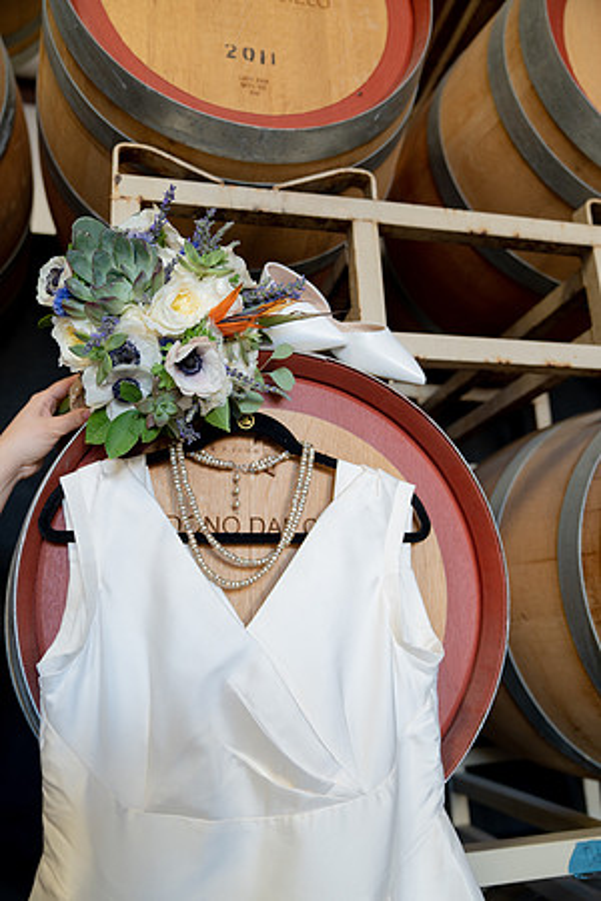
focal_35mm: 28
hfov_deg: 46.4
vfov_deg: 65.5
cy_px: 450
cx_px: 300
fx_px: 701
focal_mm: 28
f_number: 2.8
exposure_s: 1/80
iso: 800
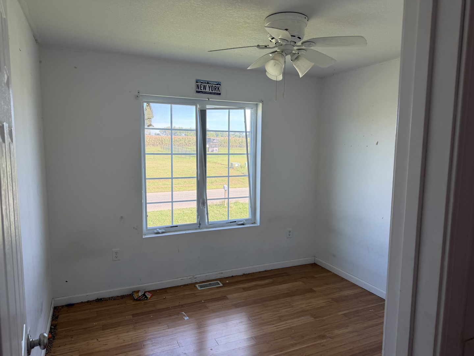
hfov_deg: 71.6
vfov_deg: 56.8
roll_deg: -0.4
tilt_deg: -6.1
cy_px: 178
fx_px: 329
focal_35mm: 24
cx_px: 237
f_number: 1.78
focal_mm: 6.76
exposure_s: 1/121
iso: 80
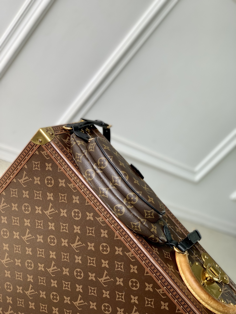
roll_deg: -42.9
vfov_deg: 36.8
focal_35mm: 52
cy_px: 157
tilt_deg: -24.2
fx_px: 473
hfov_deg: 28.0
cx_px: 118
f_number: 2.4
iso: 16
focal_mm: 6
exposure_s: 1/184
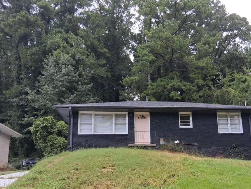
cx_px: 160
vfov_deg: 40.3
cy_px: 122
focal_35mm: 35
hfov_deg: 51.9
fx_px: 254
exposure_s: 1/150
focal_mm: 3.98
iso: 25
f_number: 1.8
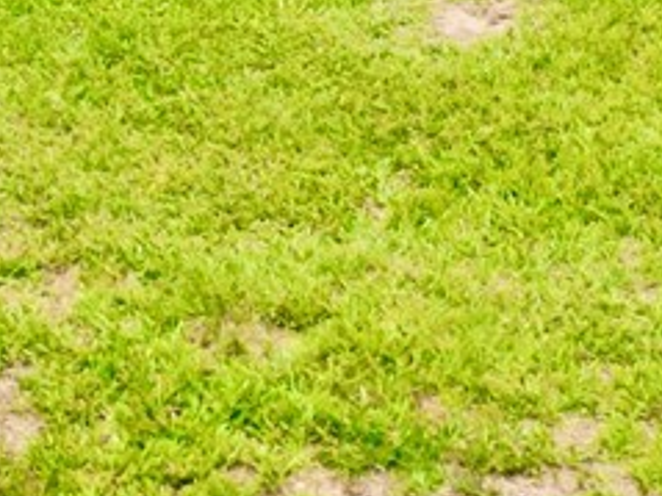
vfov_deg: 7.8
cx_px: 632
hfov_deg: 12.2
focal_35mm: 161
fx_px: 3077
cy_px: -1072
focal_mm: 6.72
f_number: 1.7
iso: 110
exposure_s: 1/1250
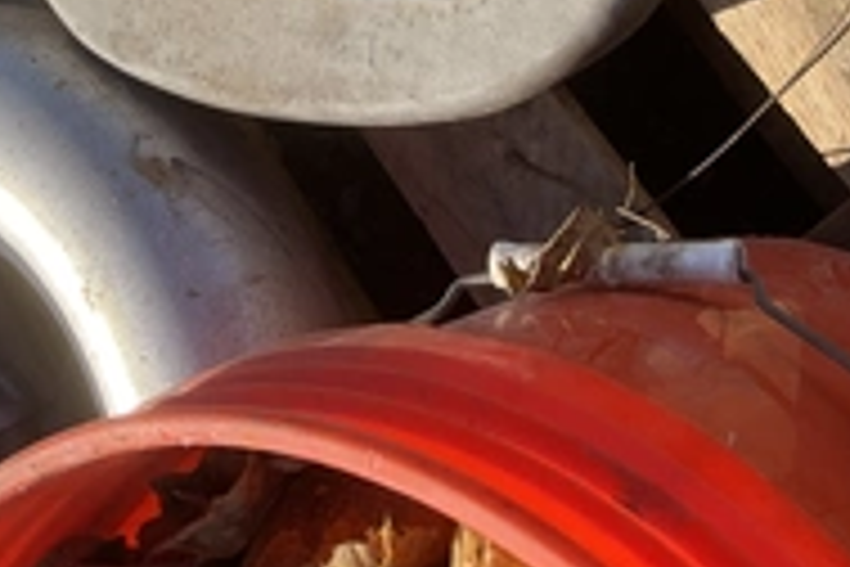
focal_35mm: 64
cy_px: -288
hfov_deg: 31.4
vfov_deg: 18.7
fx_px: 1511
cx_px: 387
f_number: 1.8
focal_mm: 3
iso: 25
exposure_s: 1/1015
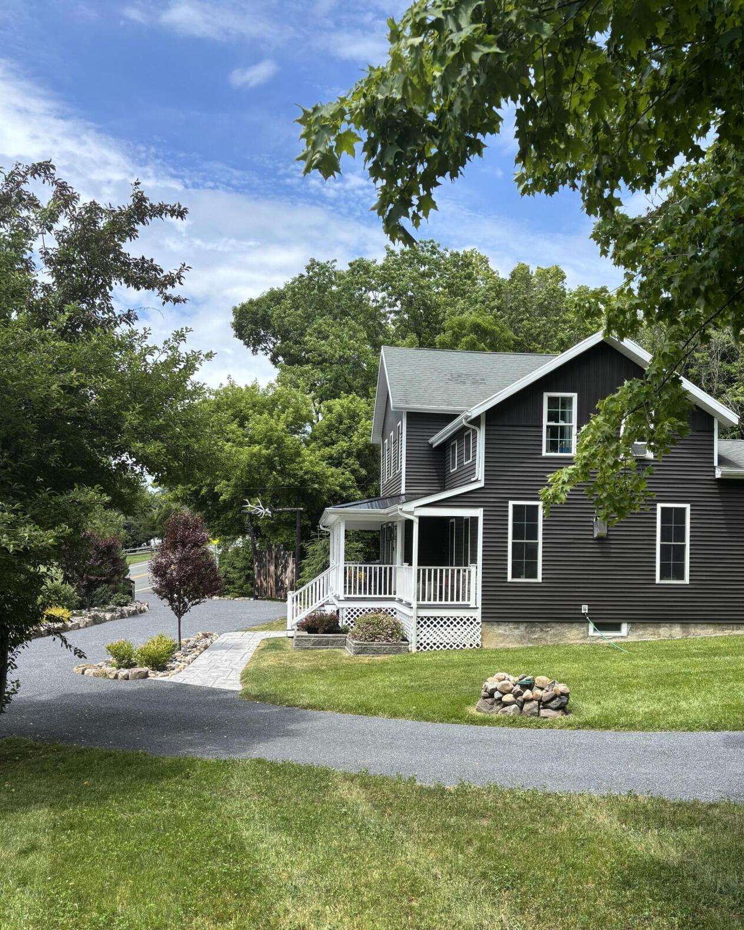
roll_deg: -0.8
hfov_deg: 45.7
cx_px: 413
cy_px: 558
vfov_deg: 55.2
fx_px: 881
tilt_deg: -0.4
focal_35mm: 32
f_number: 1.6
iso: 50
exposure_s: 1/2398
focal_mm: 5.96
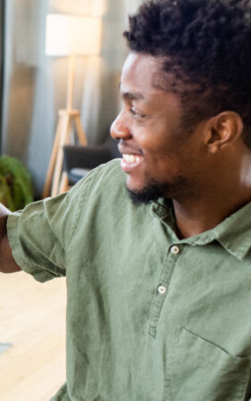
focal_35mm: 81
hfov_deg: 15.2
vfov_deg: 25.5
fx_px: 886
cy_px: 207
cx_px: -99
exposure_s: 1/200
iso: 800
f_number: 3.2
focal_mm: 35
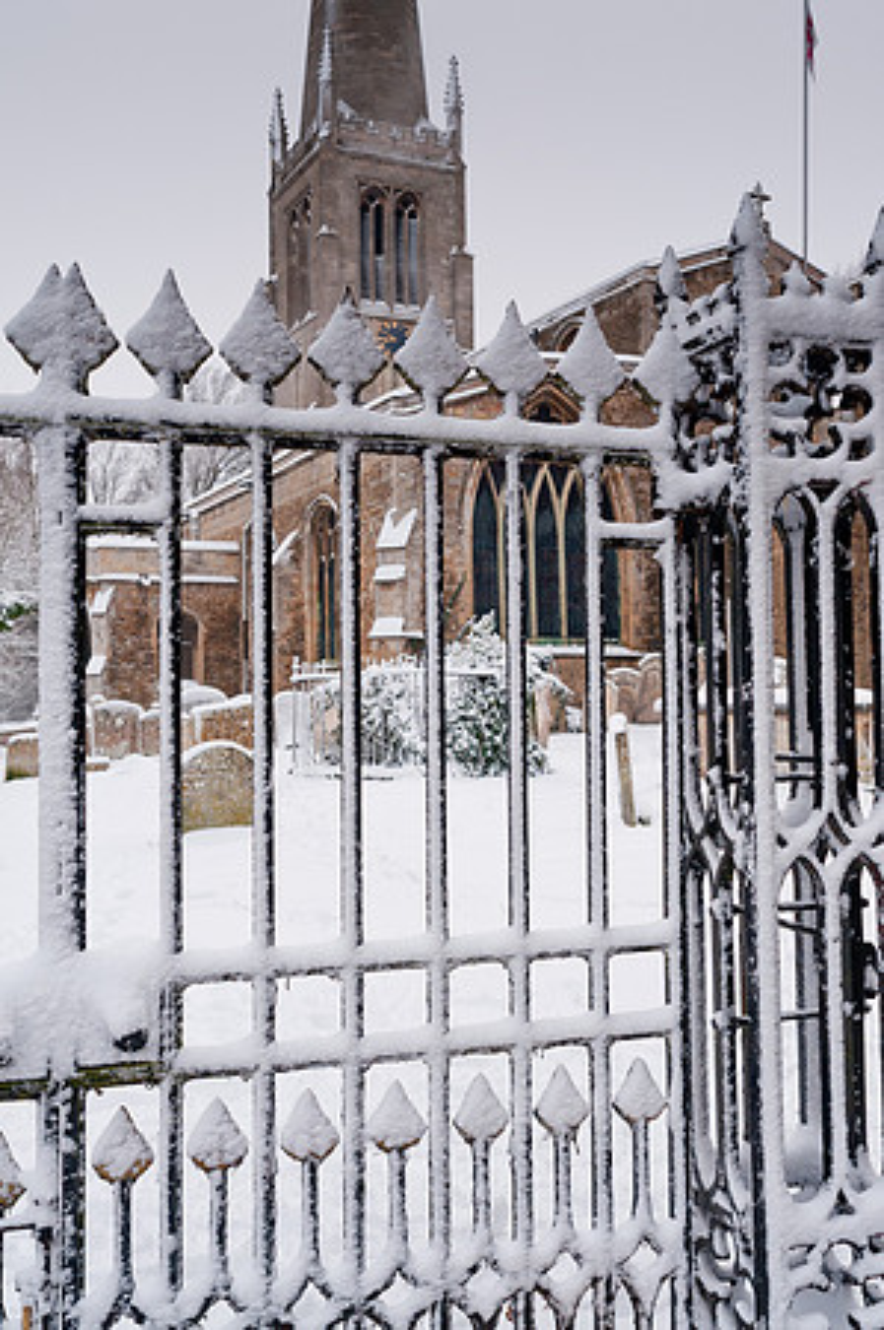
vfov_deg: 53.2
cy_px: 665
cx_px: 442
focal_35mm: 36
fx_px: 1329
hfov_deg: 36.8
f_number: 9
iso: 200
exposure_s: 1/100
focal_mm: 24
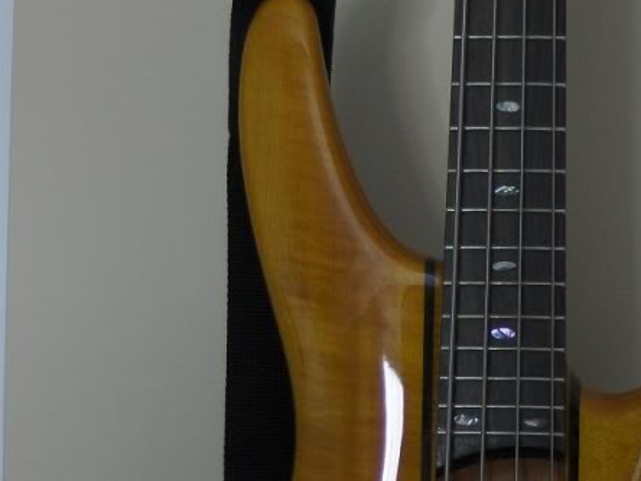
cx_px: 417
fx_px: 2222
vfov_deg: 12.2
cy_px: 516
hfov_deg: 16.4
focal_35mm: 120
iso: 100
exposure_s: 1/2.06
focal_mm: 11.2
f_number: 3.2
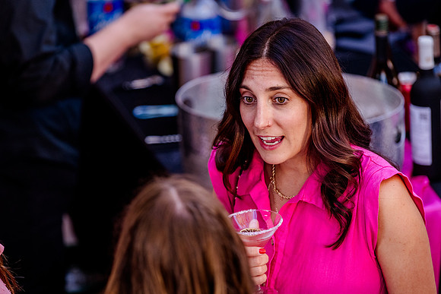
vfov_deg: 5.5
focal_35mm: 250
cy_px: 135
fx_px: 3060
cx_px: 190
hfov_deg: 8.2
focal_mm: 190
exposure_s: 1/320
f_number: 2.8
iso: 1000
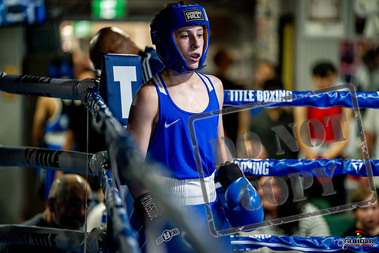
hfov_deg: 13.7
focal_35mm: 150
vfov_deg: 9.2
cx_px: 190
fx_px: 1579
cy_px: 126
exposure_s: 1/1000
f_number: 2
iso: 4000
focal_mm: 150
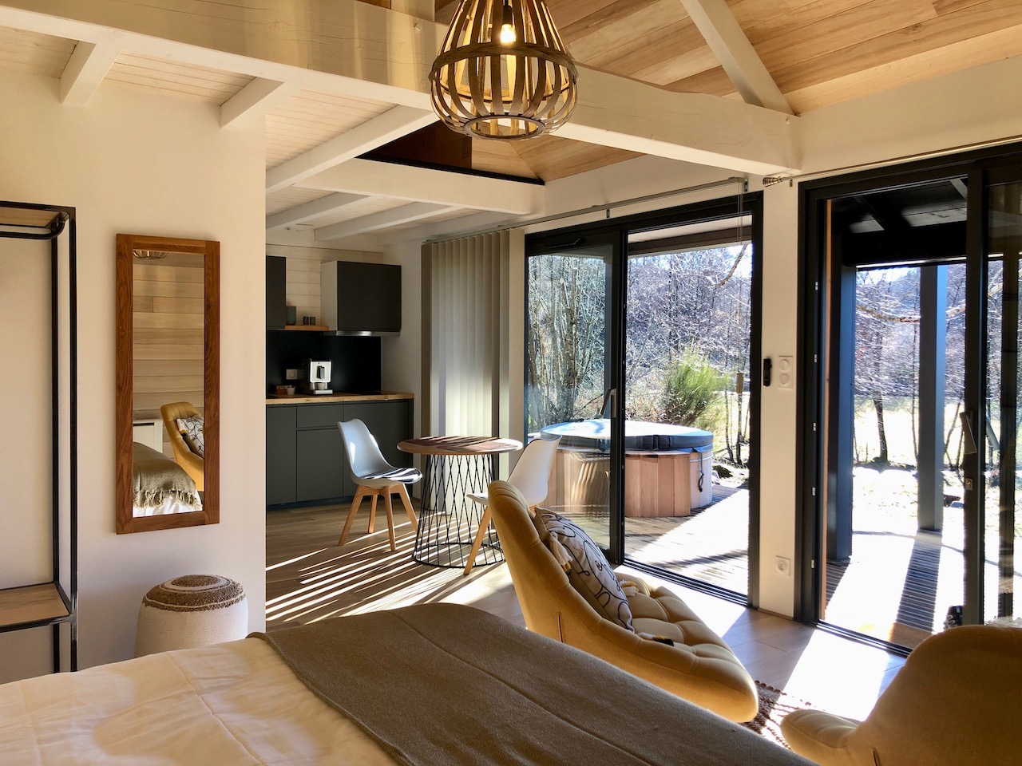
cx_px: 511
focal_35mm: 28
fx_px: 827
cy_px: 383
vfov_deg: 49.7
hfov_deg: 63.4
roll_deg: -0.2
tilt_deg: -2.5
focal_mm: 3.99
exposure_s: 1/113
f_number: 1.8
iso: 20
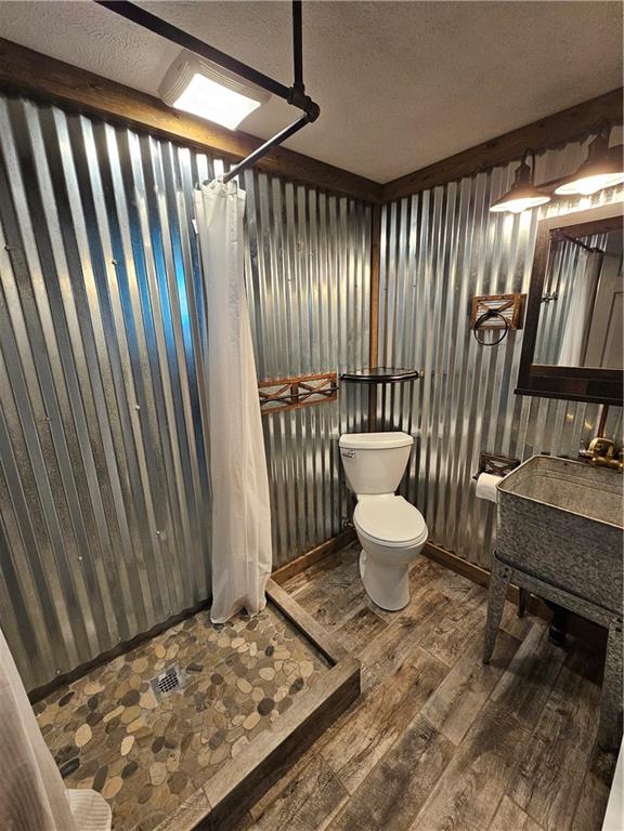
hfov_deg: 89.9
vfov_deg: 106.2
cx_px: 312
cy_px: 416
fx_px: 312
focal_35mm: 13
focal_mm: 2.2
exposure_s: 1/60
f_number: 2.2
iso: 320
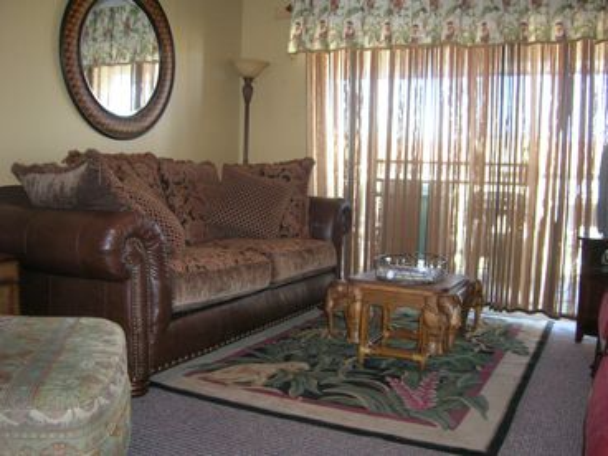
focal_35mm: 34
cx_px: 304
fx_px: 597
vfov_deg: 41.8
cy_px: 228
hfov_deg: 54.0
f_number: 2.9
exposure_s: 1/12.4
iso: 200
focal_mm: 5.7
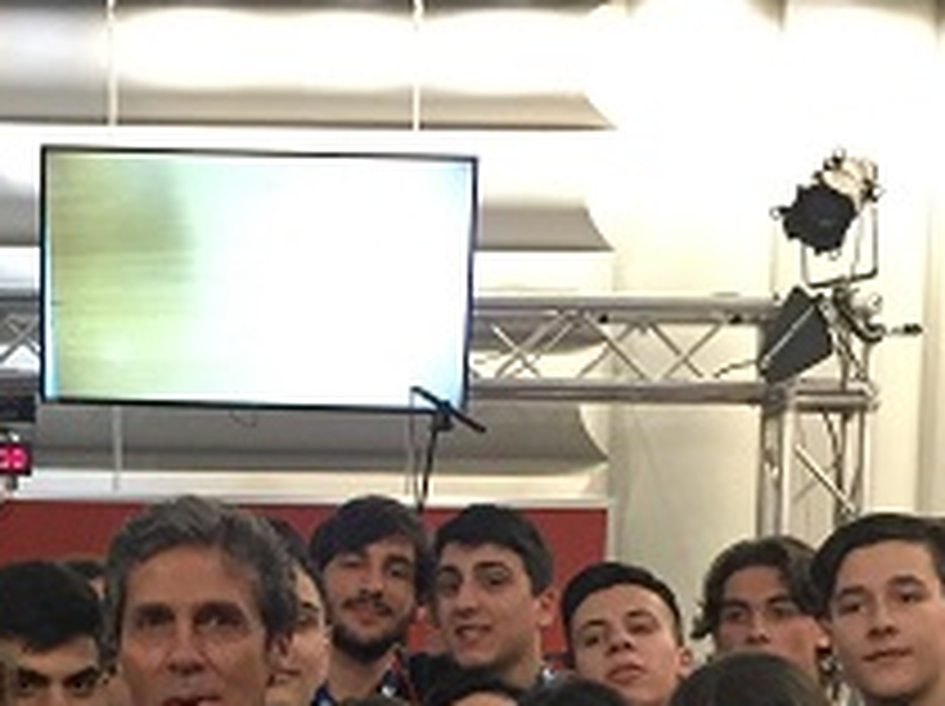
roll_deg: -1.8
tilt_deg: -4.0
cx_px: 248
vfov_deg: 14.9
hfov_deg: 20.7
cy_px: 962
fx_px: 2563
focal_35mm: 94
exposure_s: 1/33
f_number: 2.2
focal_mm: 4.15
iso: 250
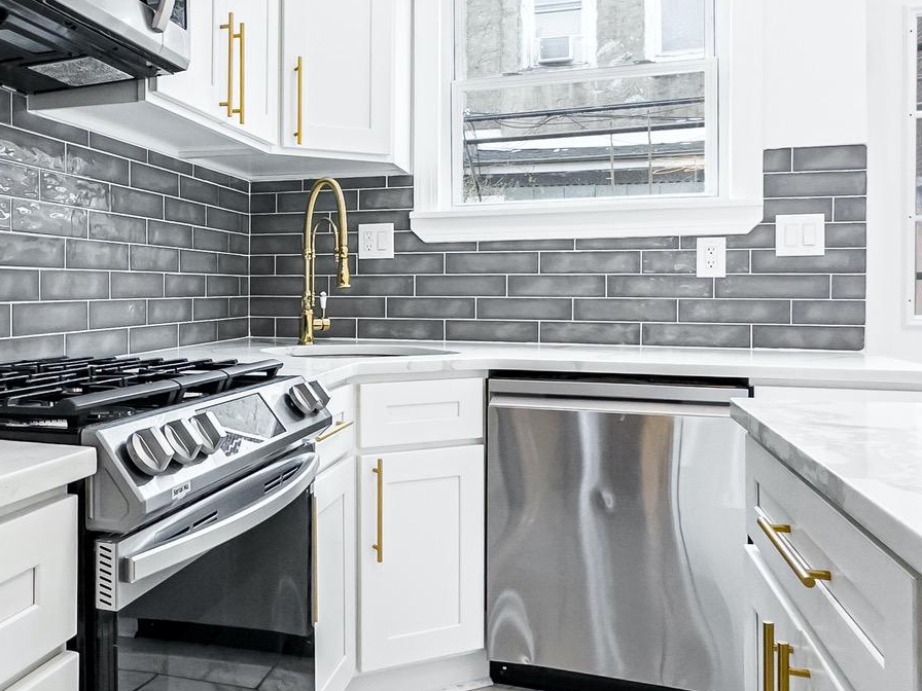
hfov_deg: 54.6
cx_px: 252
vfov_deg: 44.1
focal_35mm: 32
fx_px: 852
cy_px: 301
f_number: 2.2
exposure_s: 1/120
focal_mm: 2.22
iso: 64
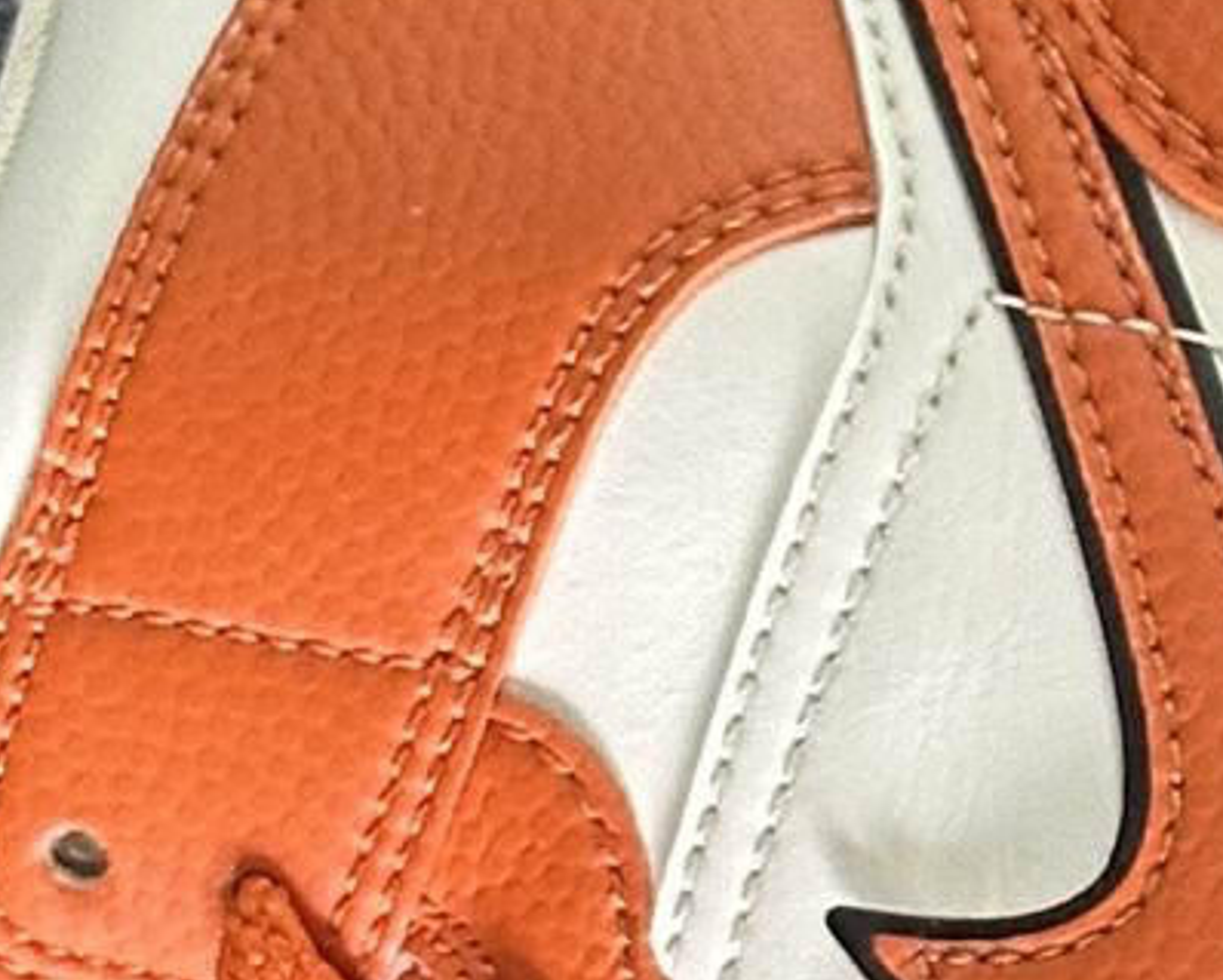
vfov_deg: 5.1
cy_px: 1235
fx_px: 10903
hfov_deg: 6.3
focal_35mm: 301
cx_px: 1951
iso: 160
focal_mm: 6.86
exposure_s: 1/50
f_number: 1.78
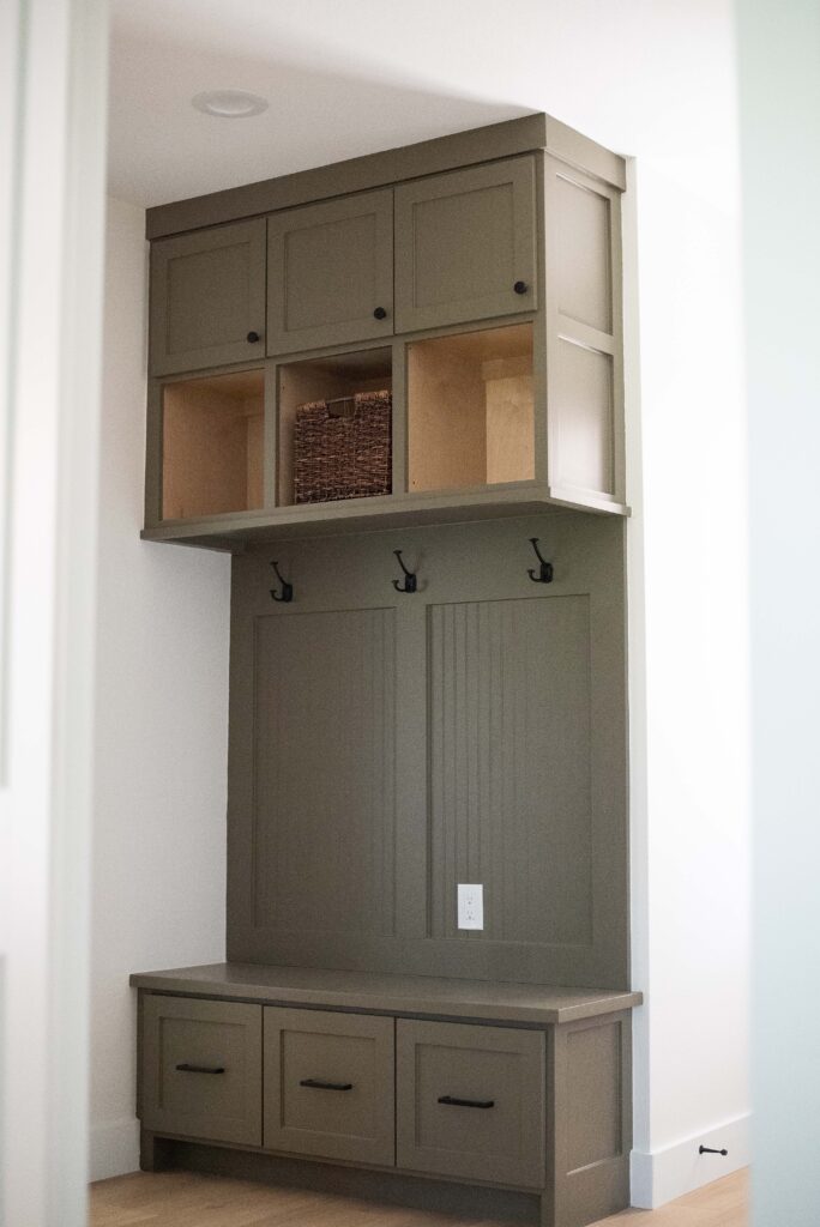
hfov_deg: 27.0
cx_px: 410
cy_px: 614
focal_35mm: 50
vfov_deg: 39.6
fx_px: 1706
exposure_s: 1/2000
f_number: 2.2
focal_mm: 50
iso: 8000
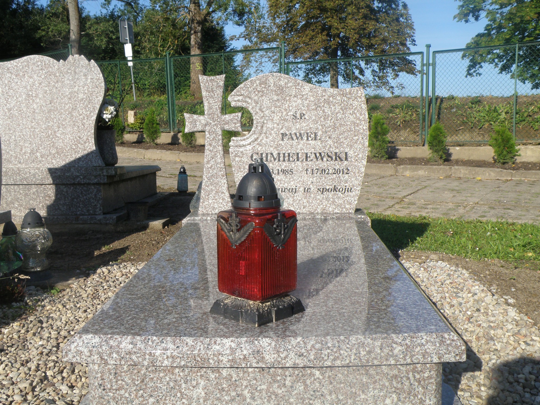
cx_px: 270
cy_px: 202
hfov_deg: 45.8
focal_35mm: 41
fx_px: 640
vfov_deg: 35.1
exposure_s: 1/320
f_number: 5.6
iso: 64
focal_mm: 7.32
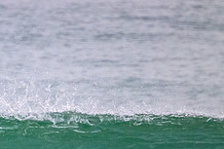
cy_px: 184
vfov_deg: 0.7
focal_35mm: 2021
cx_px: -57
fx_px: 12566
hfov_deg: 1.0
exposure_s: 1/1250
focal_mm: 800
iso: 10000
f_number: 11
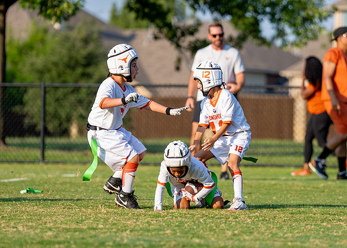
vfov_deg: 6.1
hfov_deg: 8.6
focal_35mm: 234
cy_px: 132
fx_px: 2309
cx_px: 191
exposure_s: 1/2000
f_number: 2.8
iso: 200
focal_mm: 152
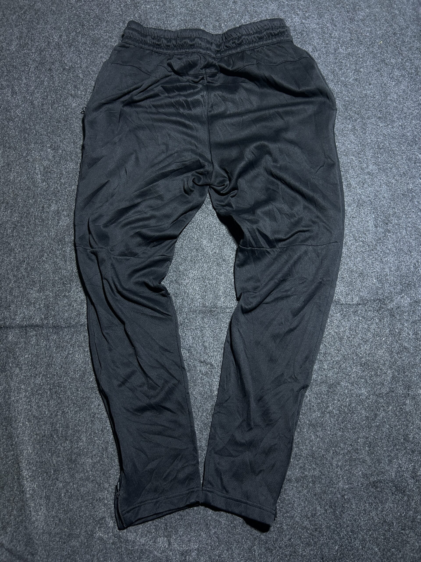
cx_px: 210
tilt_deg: -54.5
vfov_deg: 67.3
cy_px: 281
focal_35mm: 26
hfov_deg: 53.1
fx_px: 422
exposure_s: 1/50
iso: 125
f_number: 1.5
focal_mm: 5.7
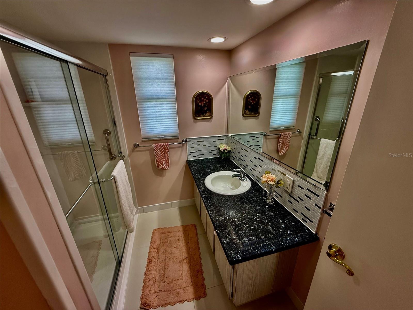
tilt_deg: -19.1
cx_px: 206
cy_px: 155
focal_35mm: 14
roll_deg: +0.9
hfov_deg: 102.1
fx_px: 167
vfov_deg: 85.7
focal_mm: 2.22
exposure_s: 1/120
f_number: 2.2
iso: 125
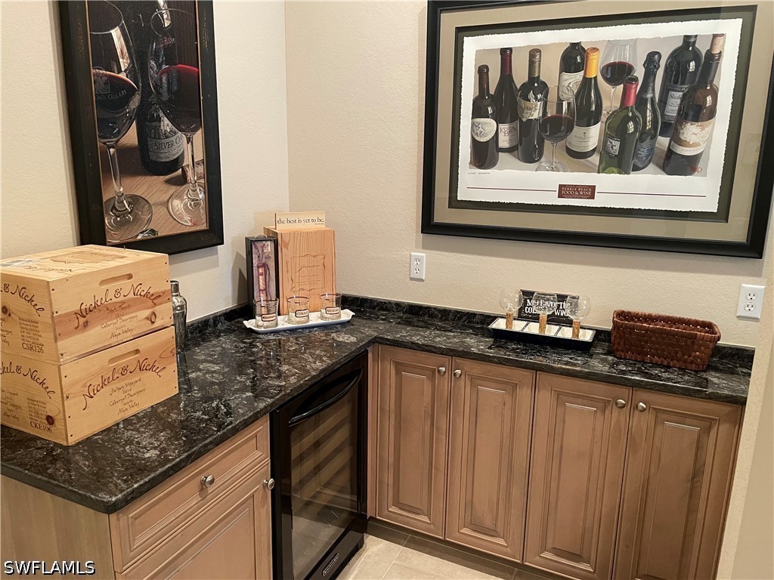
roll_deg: -0.8
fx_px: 581
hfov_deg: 67.3
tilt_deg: -13.7
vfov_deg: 53.1
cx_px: 387
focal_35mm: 26
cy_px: 290
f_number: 1.6
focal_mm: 4.2
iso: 320
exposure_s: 1/60
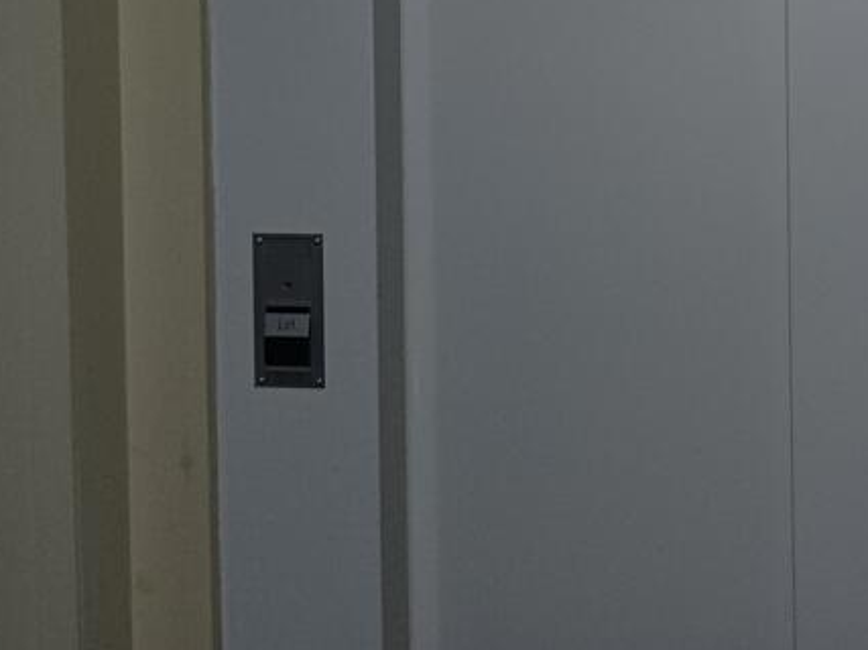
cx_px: 653
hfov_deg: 31.6
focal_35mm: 60
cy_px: -45
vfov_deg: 23.1
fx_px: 1504
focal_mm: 4.65
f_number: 1.8
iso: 320
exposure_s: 1/50
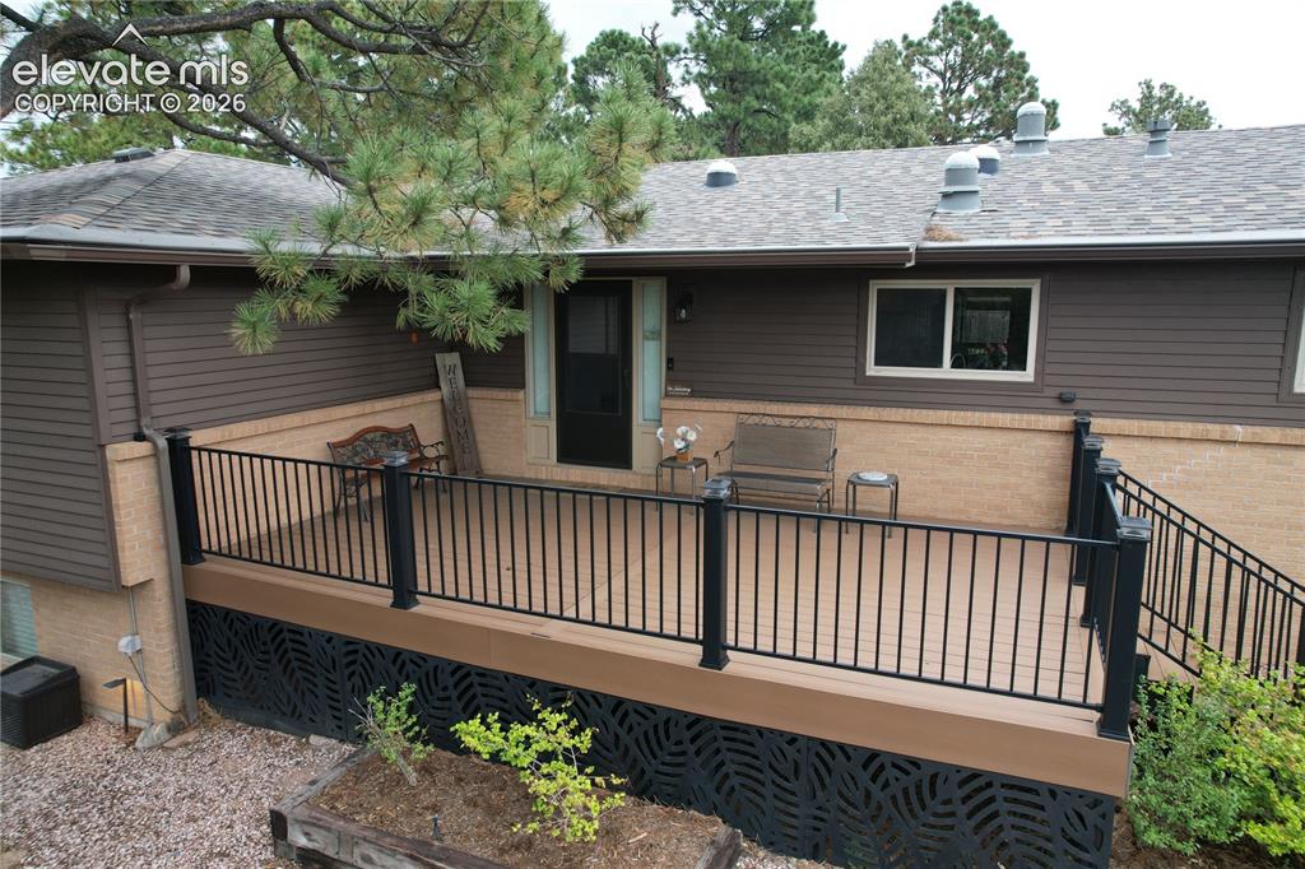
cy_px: 434
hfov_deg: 78.6
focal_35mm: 22
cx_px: 652
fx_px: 797
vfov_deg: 57.2
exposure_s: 1/60
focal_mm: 8.38
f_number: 2.8
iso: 120
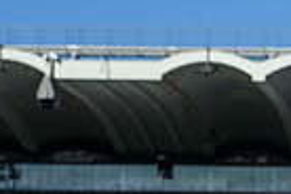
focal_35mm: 243
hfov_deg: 8.2
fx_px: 1964
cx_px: 523
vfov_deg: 5.5
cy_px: 368
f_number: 7.1
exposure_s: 1/800
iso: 160
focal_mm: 58
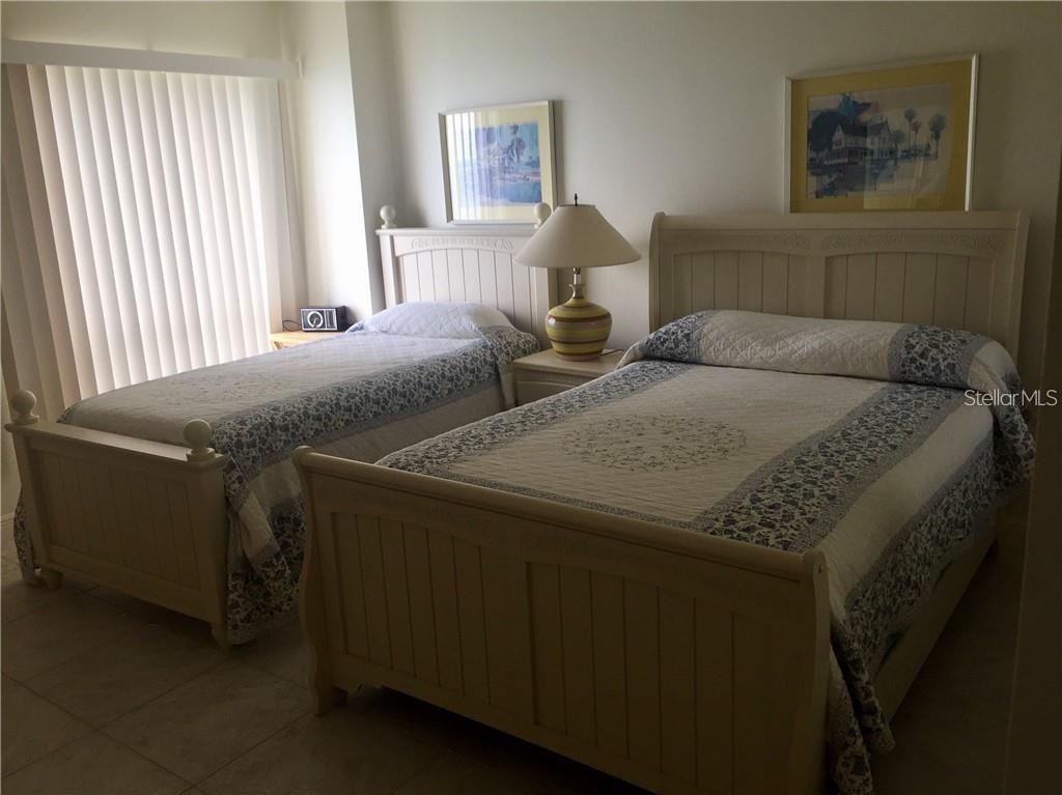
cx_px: 531
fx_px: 889
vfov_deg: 48.2
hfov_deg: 61.7
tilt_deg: -14.4
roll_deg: +2.6
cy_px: 398
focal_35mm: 29
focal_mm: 4.15
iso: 40
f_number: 2.2
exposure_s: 1/60
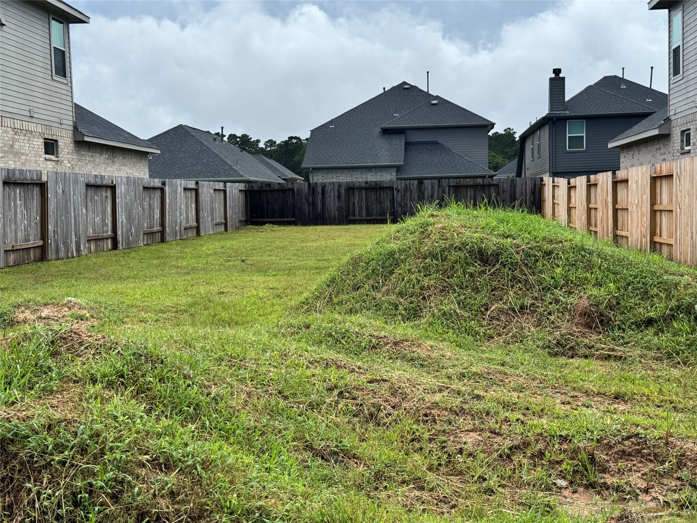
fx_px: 966
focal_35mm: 48
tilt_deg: -4.4
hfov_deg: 39.7
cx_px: 348
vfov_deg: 30.3
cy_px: 262
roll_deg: +1.2
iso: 64
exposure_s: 1/4049
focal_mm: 6.76
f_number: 1.78
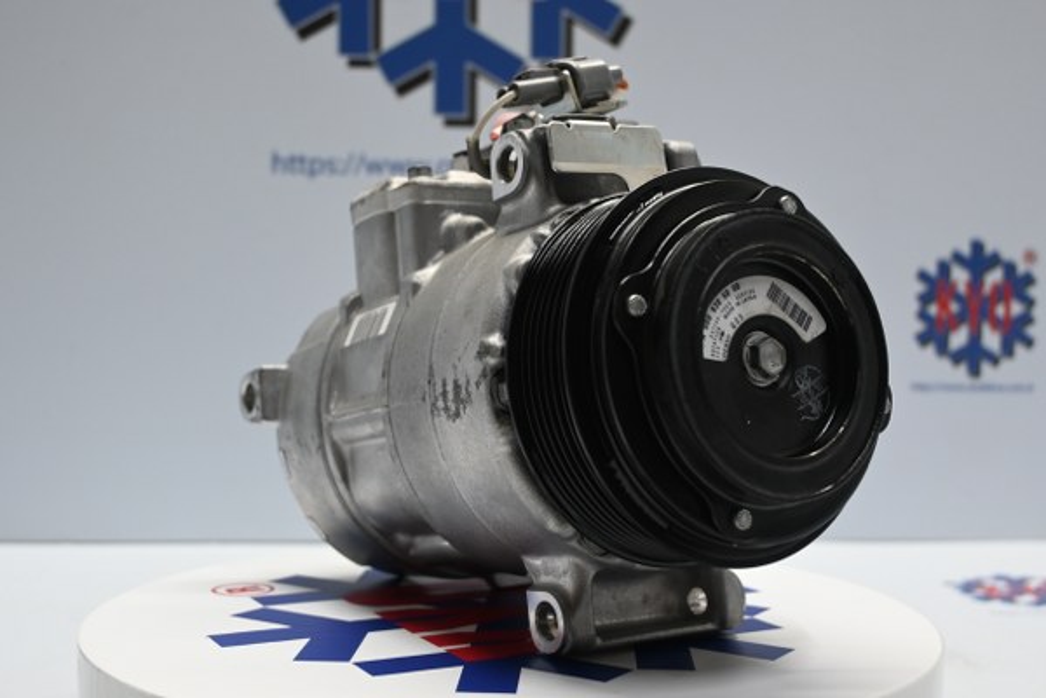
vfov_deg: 28.5
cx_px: 523
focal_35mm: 47
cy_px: 349
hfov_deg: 41.7
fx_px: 1373
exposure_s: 1/50
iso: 640
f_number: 5
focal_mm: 31.5
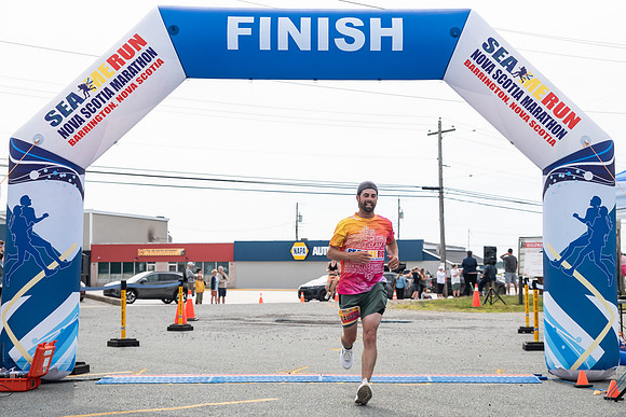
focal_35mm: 60
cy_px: 231
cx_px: 356
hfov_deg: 33.4
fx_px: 1041
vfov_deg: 22.7
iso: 800
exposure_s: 1/3200
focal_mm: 52
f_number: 4
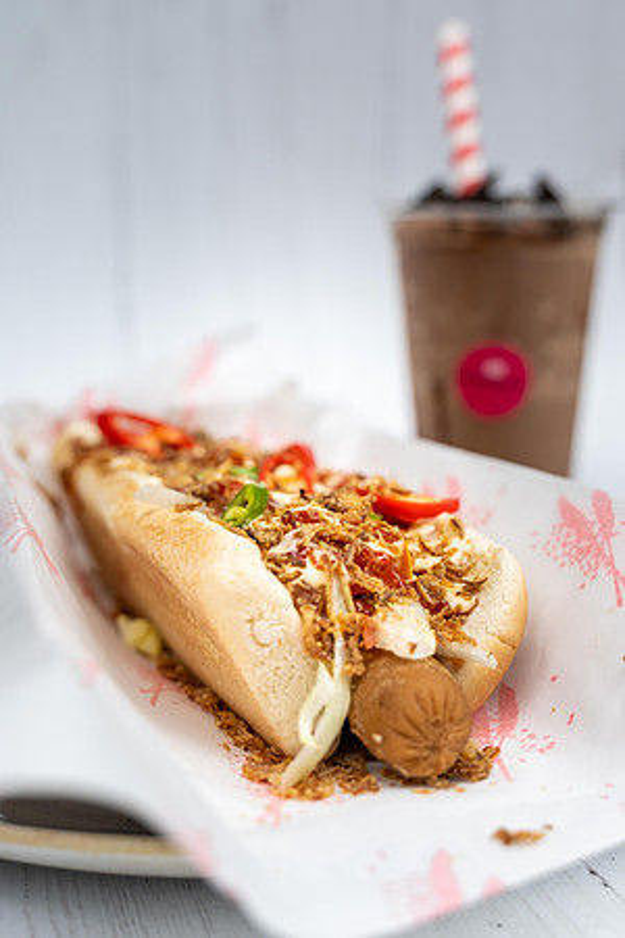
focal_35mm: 48
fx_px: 1250
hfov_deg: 28.1
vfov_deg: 41.1
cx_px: 312
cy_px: 469
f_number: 3.5
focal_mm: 32
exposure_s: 1/250
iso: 100
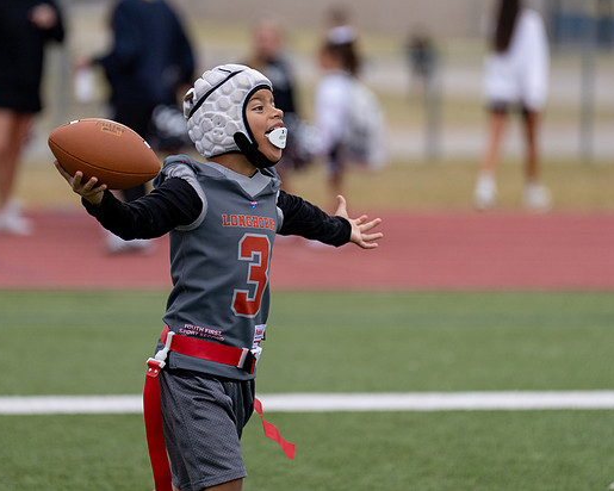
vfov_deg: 5.8
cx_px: 245
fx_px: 4852
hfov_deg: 7.2
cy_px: 214
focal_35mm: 267
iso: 400
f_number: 3.2
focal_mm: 200
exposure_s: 1/1000
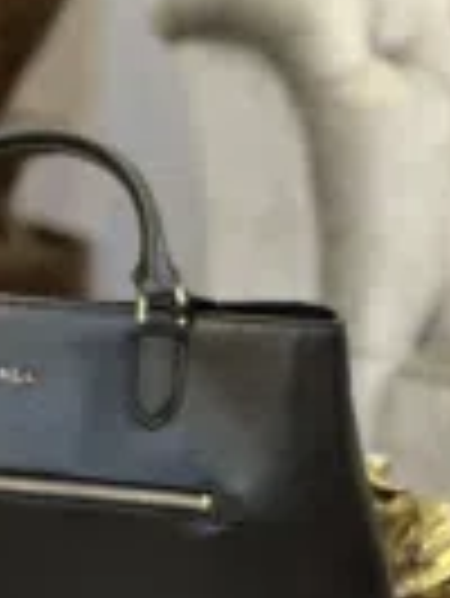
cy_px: 144
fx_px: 3998
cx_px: -36
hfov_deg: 6.4
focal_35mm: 231
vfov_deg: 8.5
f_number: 2.8
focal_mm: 9
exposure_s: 1/25
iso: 400
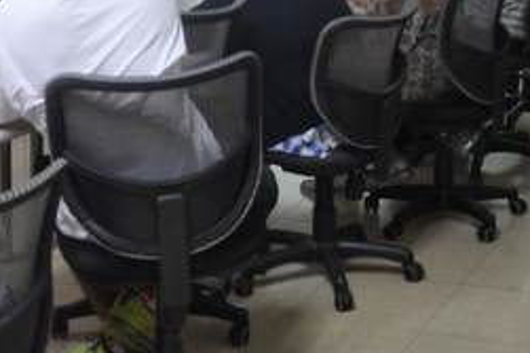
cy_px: -119
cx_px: 465
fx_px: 1354
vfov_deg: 14.2
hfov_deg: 21.7
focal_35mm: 92
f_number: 4.5
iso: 400
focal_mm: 22
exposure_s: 1/20
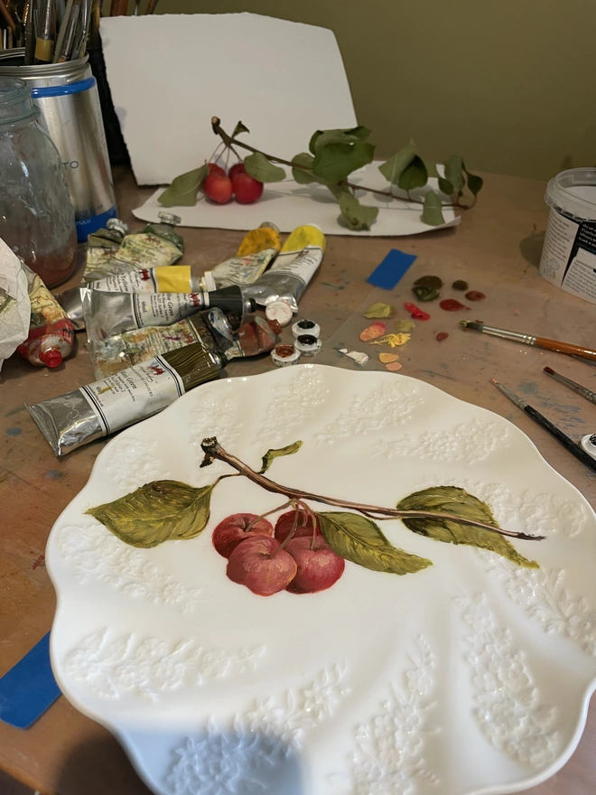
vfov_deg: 67.3
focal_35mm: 26
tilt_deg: -37.8
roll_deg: -0.7
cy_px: 398
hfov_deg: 53.1
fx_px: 597
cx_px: 298
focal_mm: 4.2
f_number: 1.6
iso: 64
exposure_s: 1/50
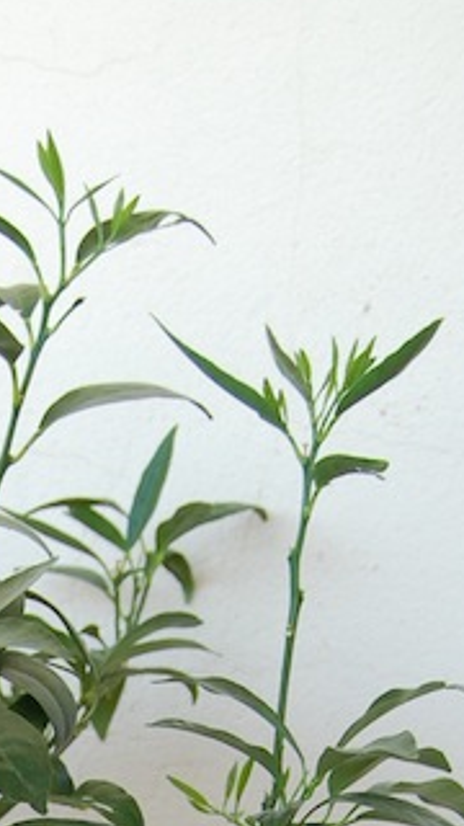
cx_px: -209
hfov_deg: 10.2
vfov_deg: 17.4
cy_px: 1084
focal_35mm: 115
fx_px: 2515
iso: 400
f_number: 4.5
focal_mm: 26
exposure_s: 1/80
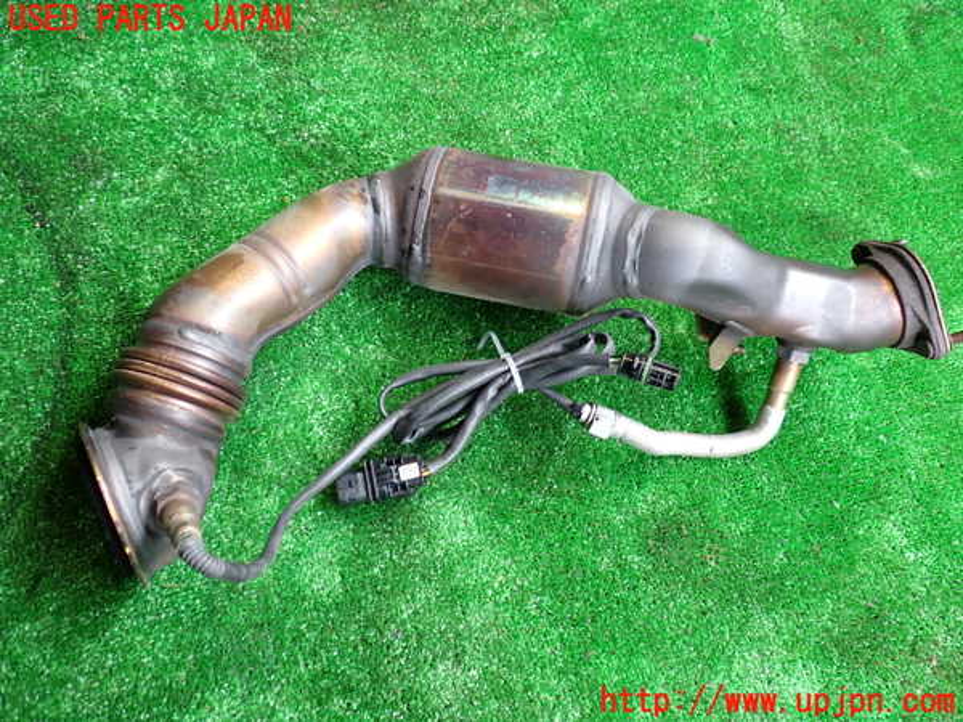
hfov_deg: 60.0
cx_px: 482
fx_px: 835
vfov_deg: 46.8
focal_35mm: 30
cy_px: 361
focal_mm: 5.4
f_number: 2.3
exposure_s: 1/60
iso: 200
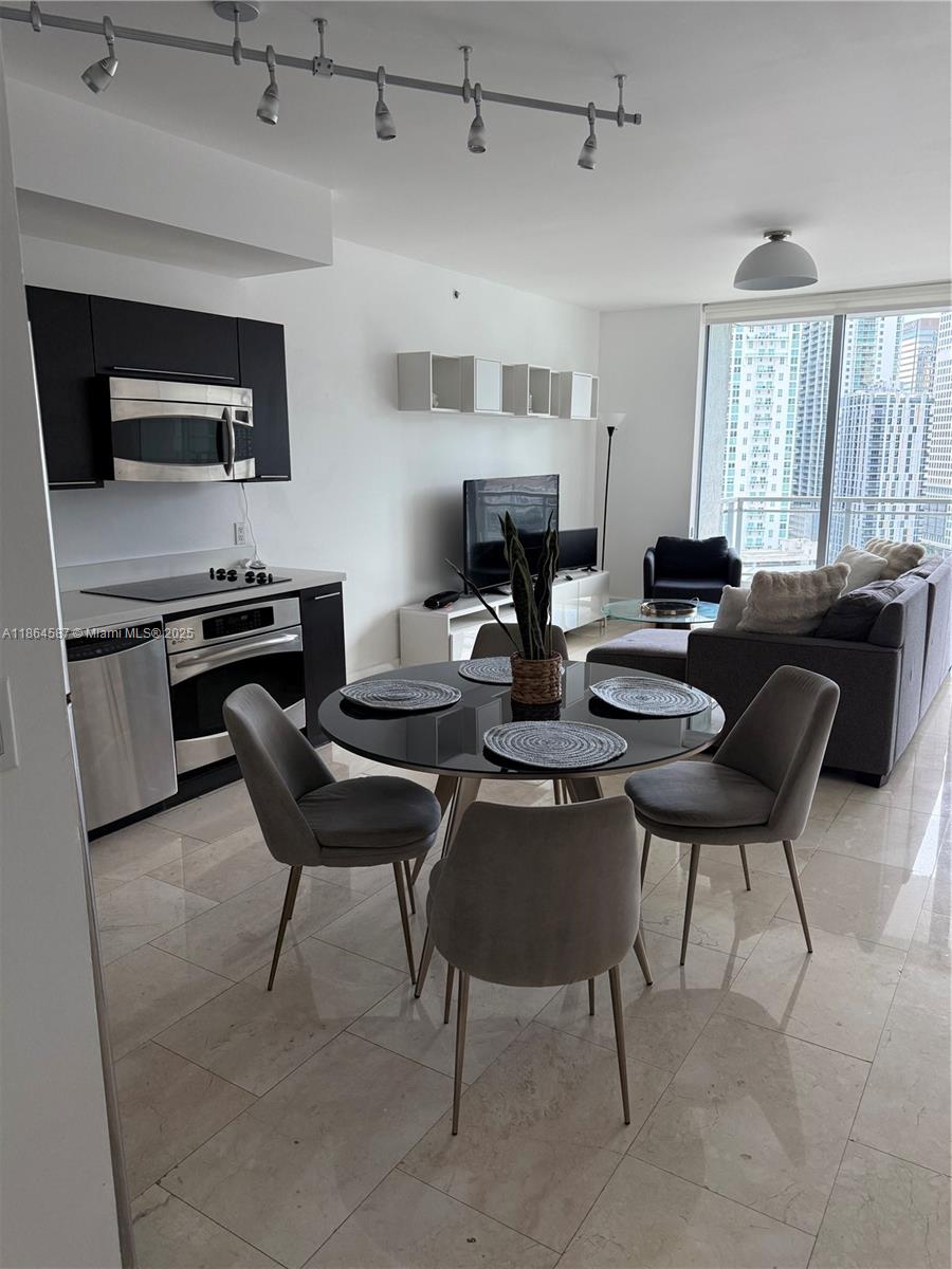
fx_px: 880
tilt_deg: -9.9
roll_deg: -1.1
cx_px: 476
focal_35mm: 24
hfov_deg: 56.8
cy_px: 634
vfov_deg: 71.6
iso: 200
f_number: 1.78
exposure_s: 1/207
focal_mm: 6.76
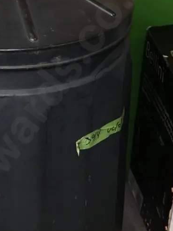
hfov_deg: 17.3
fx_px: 560
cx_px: 10
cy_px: 146
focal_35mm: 84
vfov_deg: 23.2
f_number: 4.1
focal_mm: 20
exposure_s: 1/200
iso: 3200
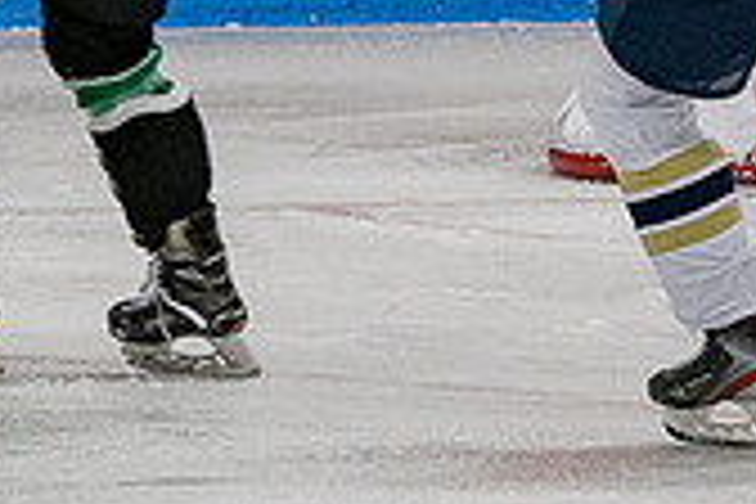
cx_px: 1587
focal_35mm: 1021
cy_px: -62
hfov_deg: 2.0
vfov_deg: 1.3
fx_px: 21439
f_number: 3.5
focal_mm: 125
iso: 2000
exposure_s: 1/800
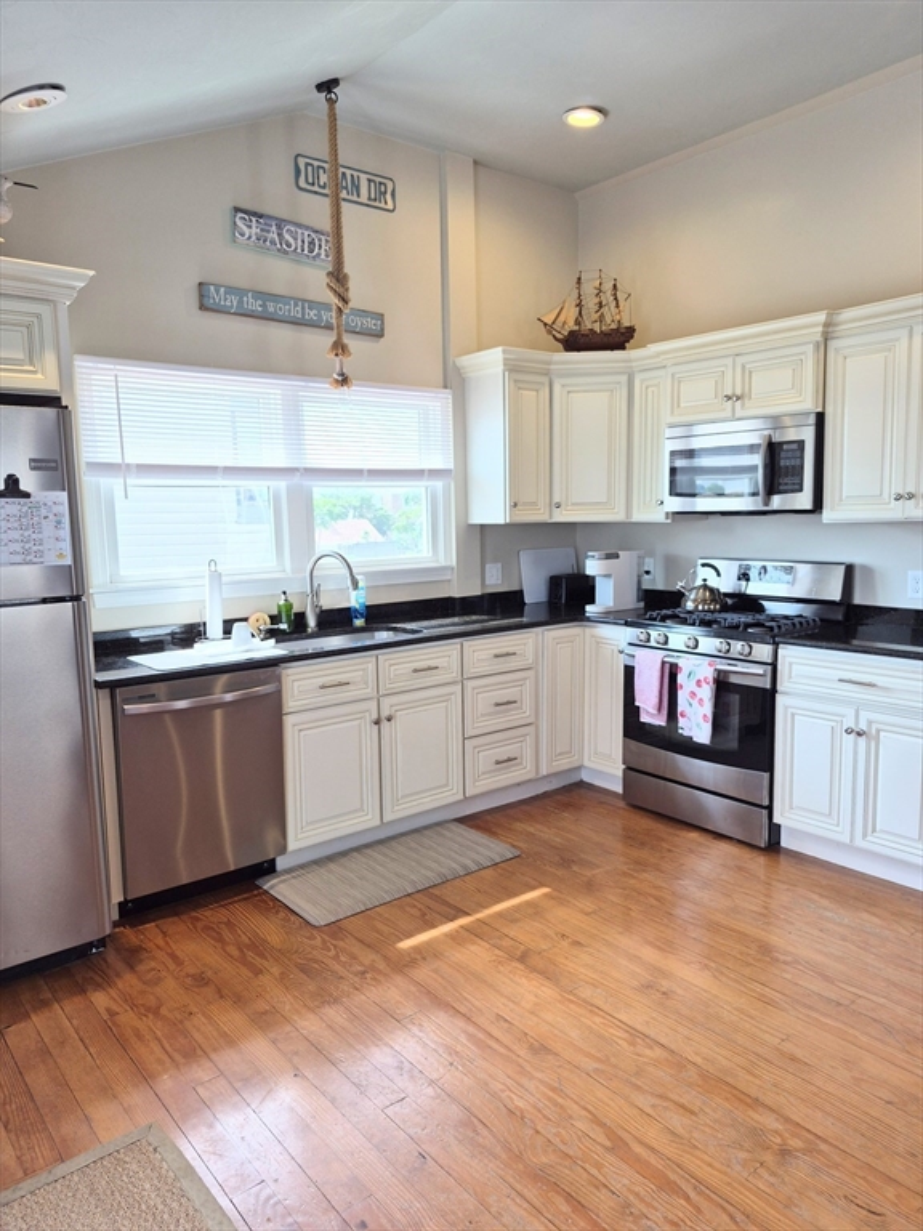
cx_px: 462
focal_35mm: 23
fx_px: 818
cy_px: 616
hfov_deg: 58.9
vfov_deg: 73.9
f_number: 1.8
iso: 32
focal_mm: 5.4
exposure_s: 1/120
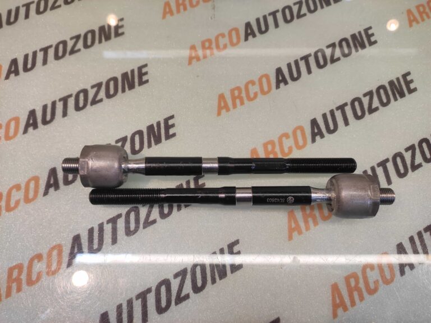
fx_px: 212
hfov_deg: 91.1
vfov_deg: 74.7
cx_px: 216
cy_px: 162
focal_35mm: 17
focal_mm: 4.74
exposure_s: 1/33
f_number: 1.79
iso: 102
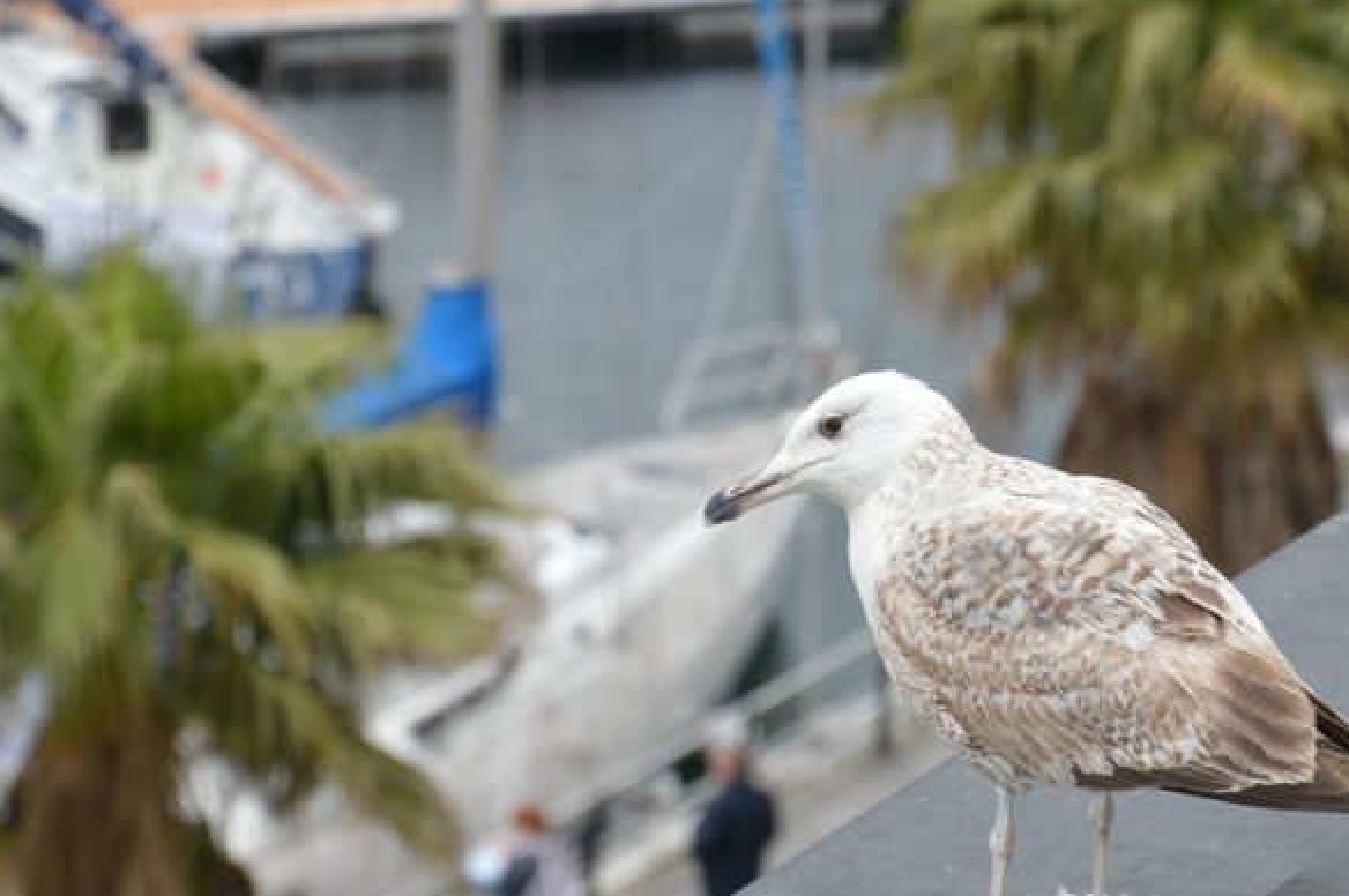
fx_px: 8073
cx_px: 896
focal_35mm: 216
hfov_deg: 9.5
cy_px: 510
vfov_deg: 6.4
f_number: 6.3
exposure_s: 1/160
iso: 100
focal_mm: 105
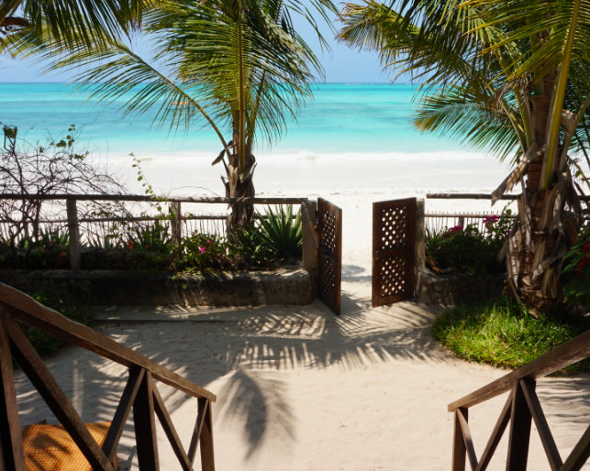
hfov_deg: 61.6
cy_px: 241
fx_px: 489
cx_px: 360
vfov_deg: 51.5
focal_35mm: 28
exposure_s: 1/125
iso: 100
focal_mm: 16
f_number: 14
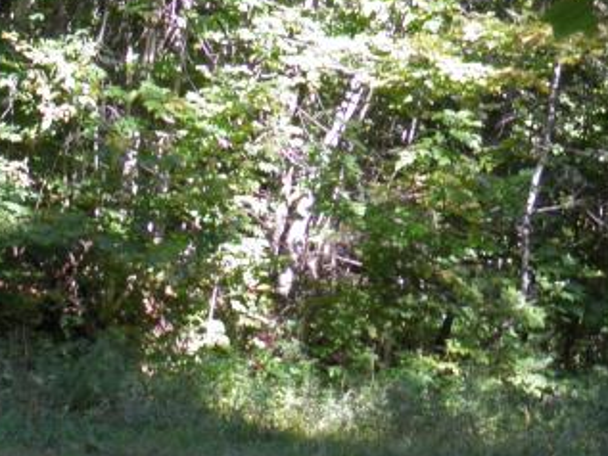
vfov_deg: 10.4
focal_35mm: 142
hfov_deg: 13.3
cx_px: -244
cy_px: 400
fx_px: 2495
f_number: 3.3
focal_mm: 7.9
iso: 64
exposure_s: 1/60
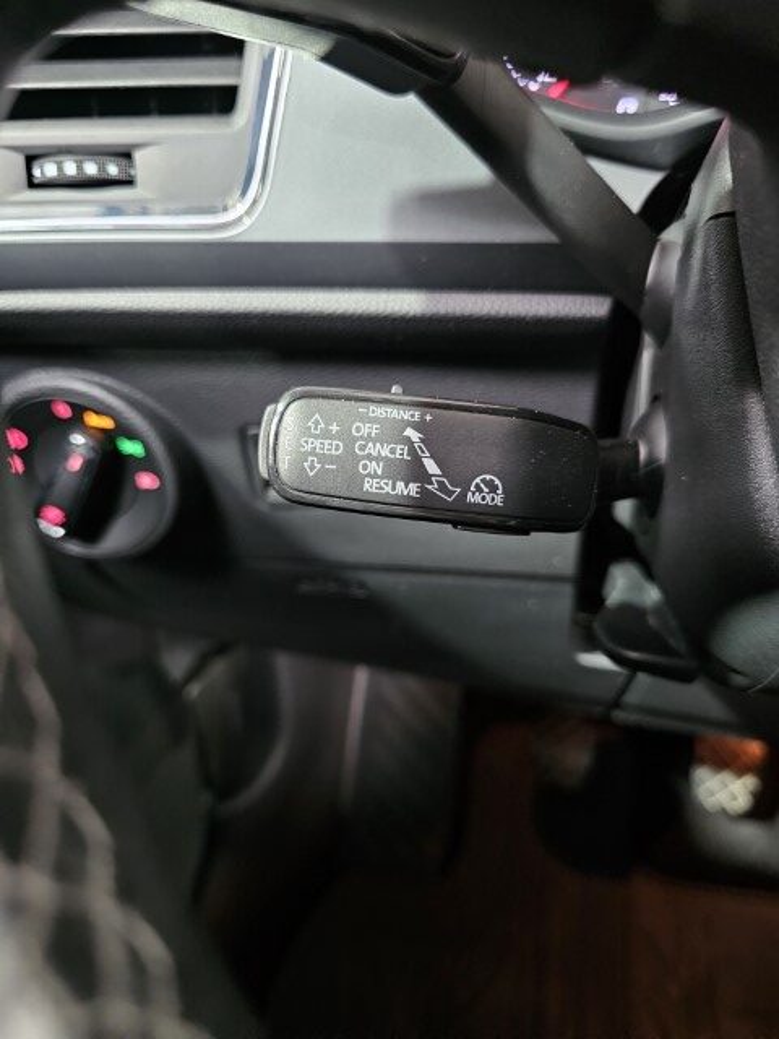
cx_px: 390
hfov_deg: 58.9
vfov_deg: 73.9
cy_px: 520
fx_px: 690
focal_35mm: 23
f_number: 1.7
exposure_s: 1/26
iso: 1000
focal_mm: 6.3
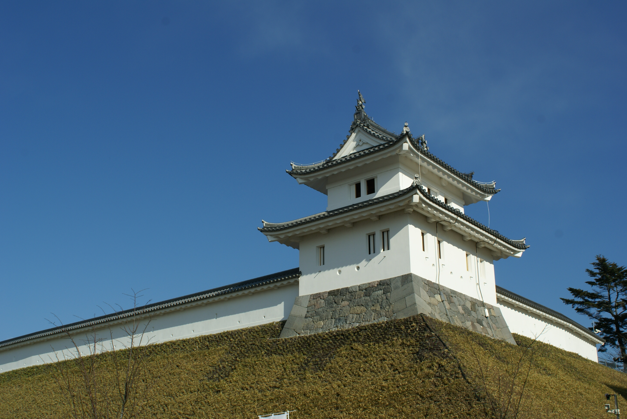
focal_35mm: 42
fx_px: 732
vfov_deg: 32.0
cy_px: 210
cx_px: 314
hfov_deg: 46.4
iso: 100
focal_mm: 28
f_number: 11
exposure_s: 1/250
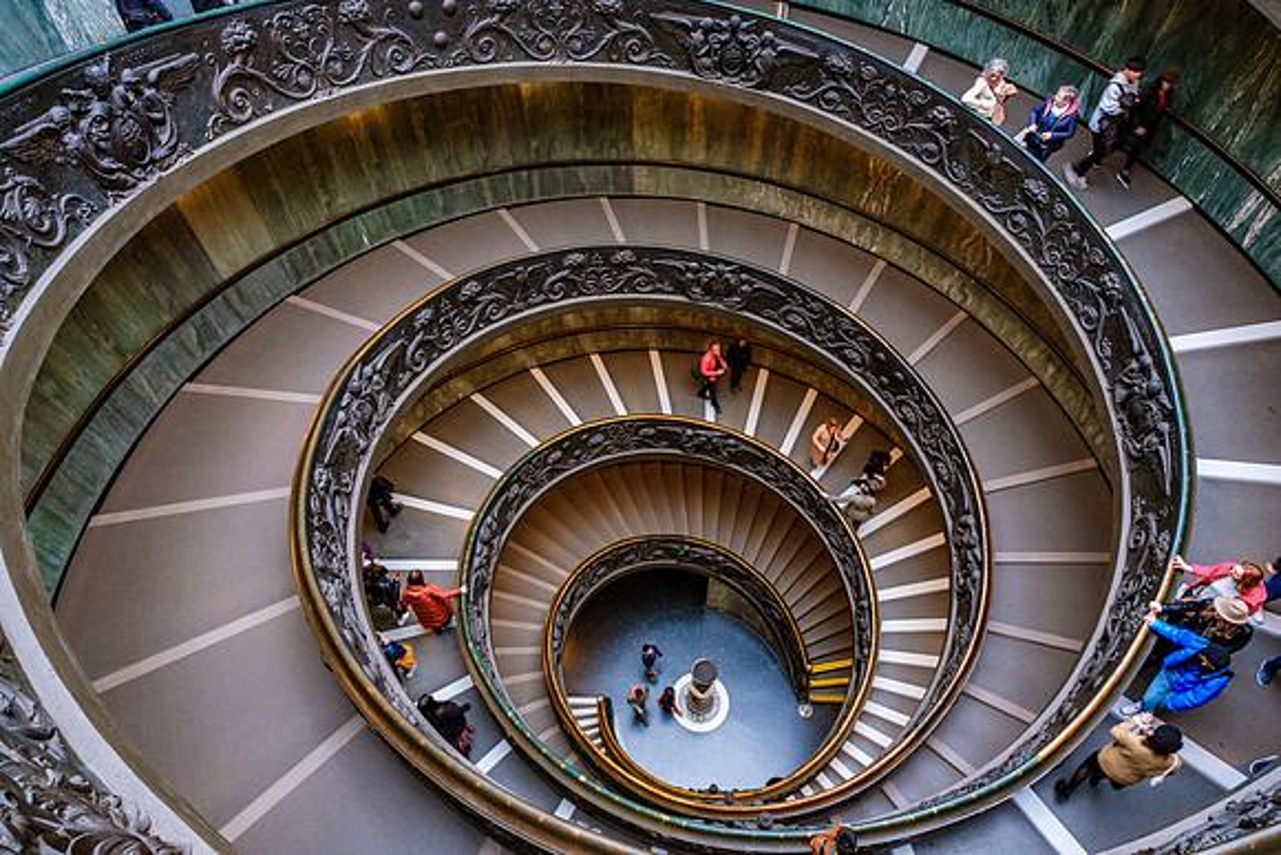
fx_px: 676
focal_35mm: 19
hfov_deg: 86.9
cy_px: 428
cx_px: 640
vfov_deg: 64.6
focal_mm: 12.6
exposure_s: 1/18
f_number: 5.6
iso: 3200
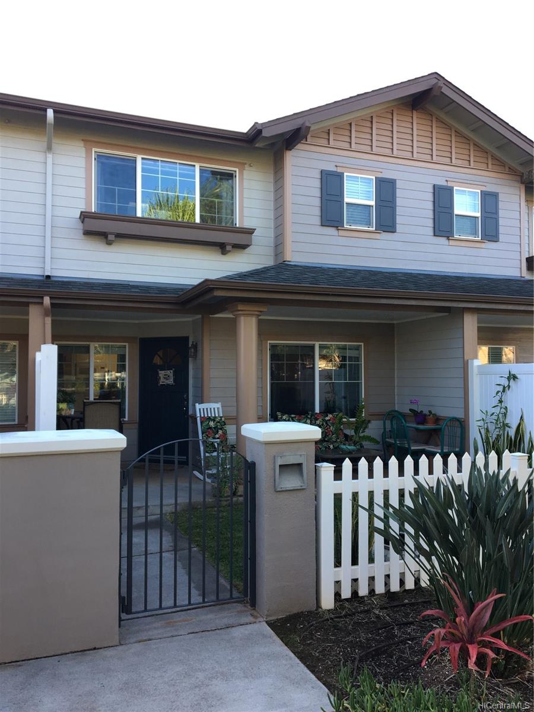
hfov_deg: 48.2
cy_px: 356
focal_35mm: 29
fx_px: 596
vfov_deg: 61.7
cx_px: 267
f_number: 2.2
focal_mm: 4.15
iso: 25
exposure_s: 1/120
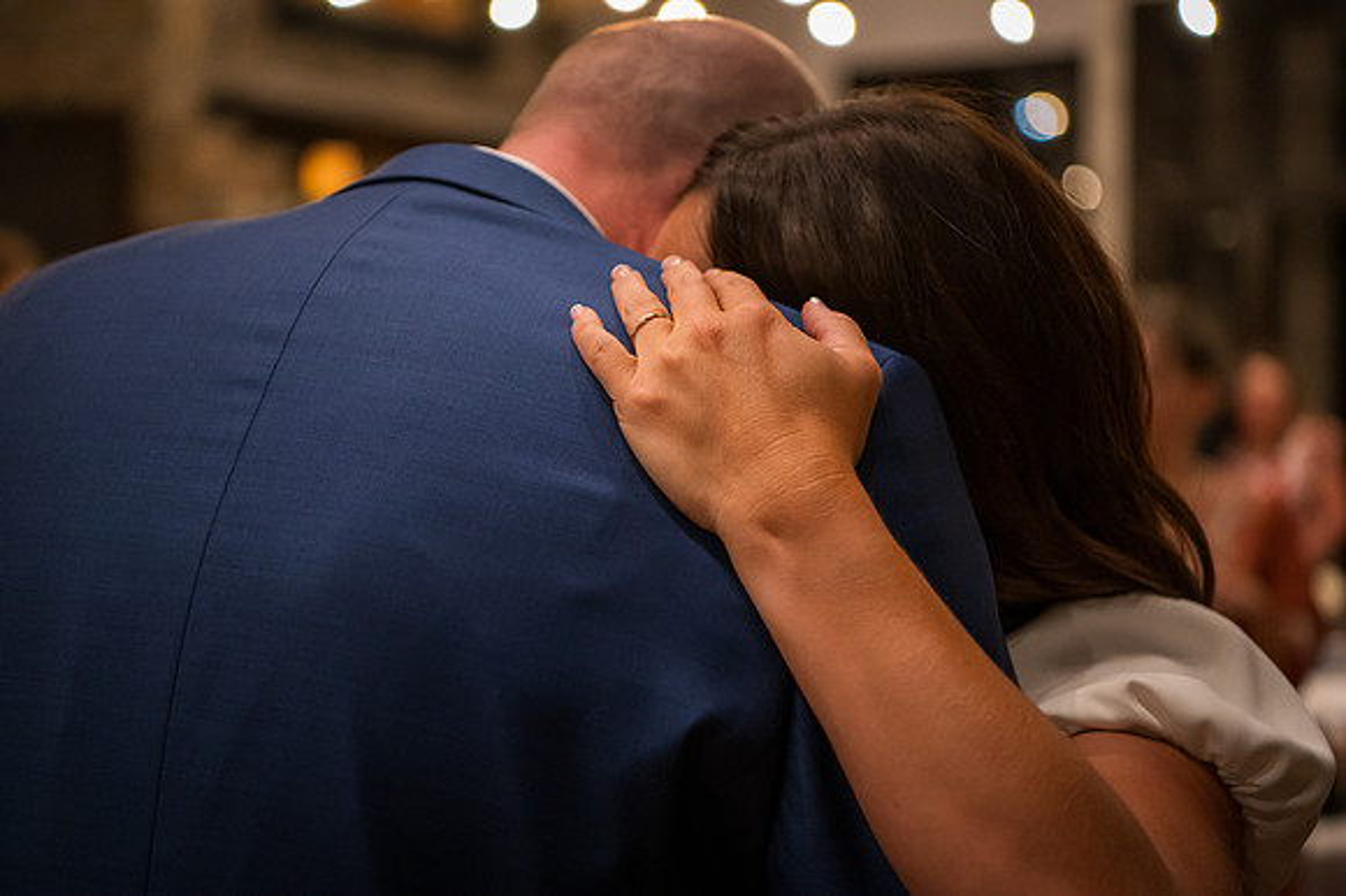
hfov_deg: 28.9
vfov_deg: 19.4
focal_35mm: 70
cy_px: 448
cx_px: 673
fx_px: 2616
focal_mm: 70
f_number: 2.8
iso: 6400
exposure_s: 1/200
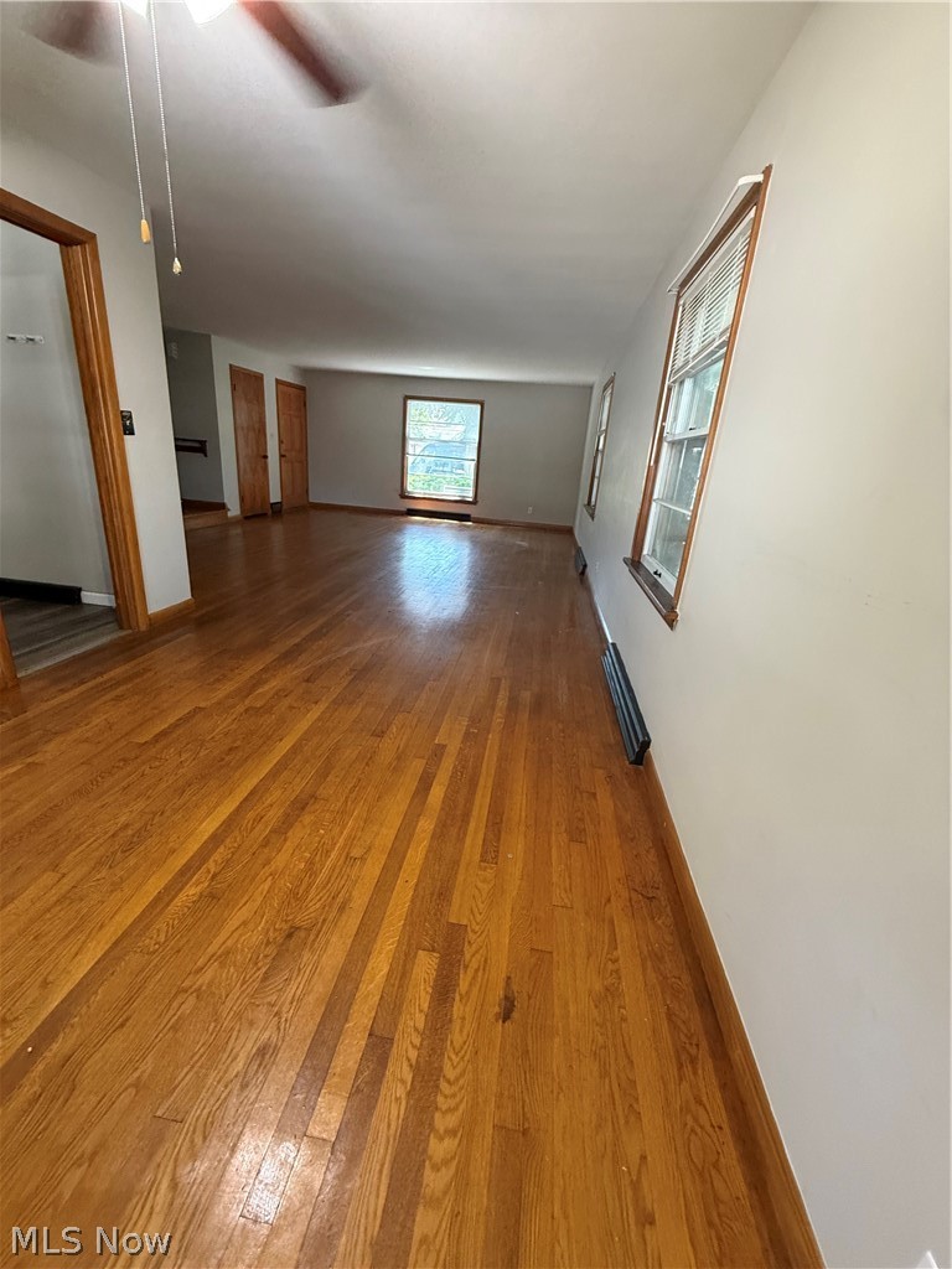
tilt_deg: -19.4
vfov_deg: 102.1
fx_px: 513
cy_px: 634
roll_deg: -5.0
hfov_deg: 85.7
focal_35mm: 14
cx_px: 476
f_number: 2.2
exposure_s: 1/60
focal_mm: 2.22
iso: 500
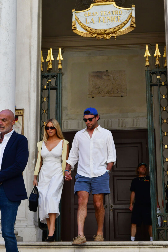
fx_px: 367
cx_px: 84
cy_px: 126
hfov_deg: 25.8
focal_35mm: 52
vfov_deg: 37.9
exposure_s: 1/800
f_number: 6.3
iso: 800
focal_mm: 35
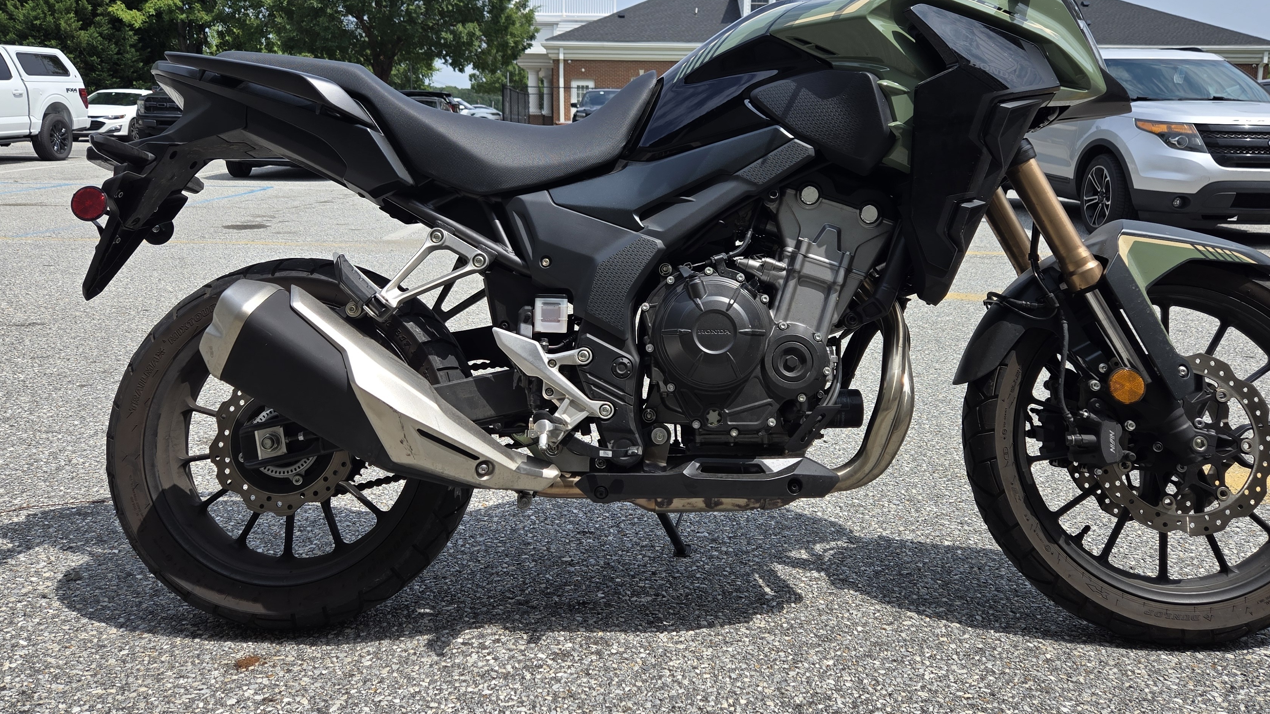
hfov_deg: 64.3
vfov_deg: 38.7
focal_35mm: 30
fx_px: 1010
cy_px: 273
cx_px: 644
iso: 25
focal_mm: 5.4
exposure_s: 1/2302
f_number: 1.8
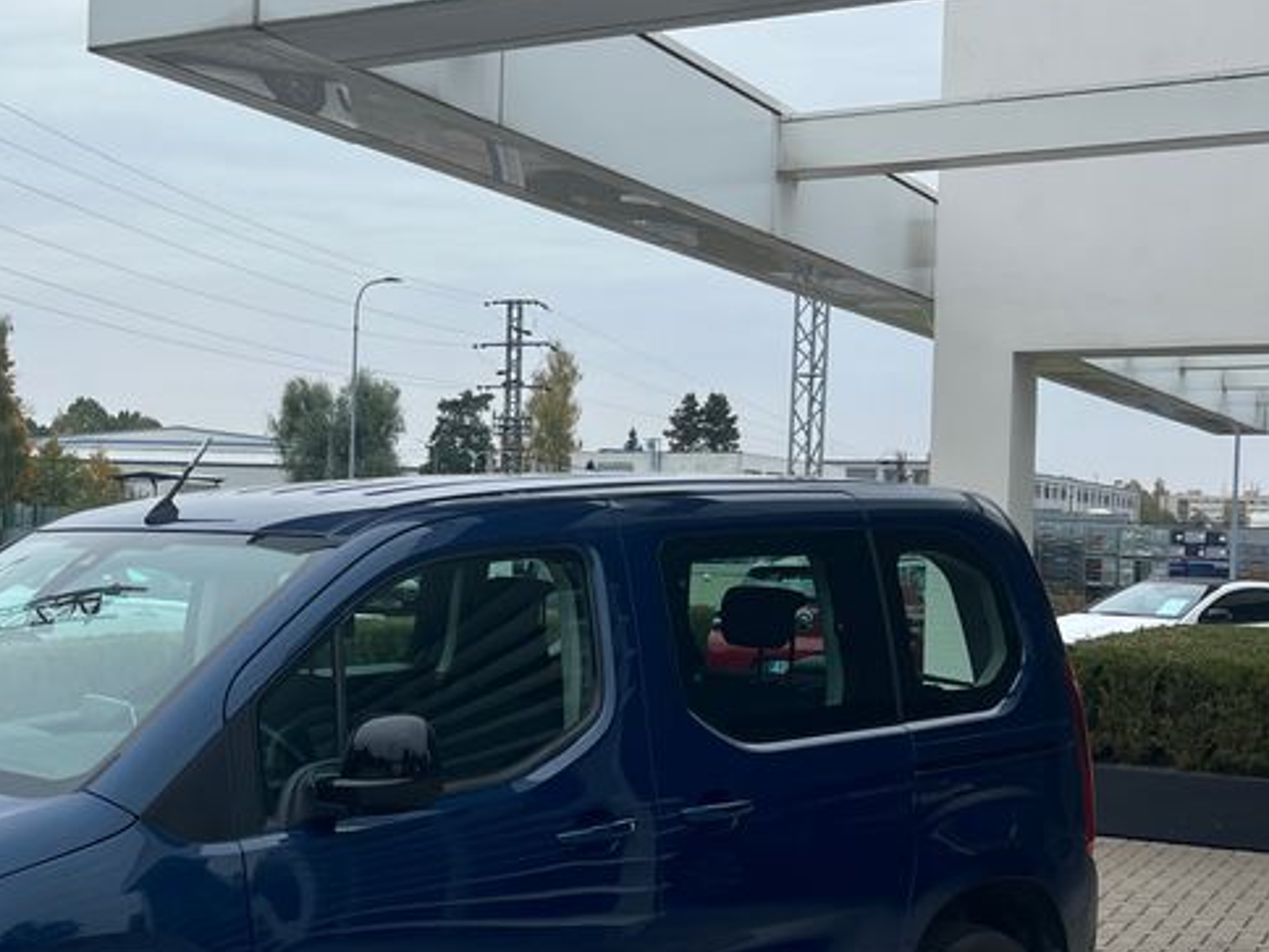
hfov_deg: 33.2
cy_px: 519
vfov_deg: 26.5
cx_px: 142
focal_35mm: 55
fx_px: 2016
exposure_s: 1/1458
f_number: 1.6
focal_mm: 5.1
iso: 50
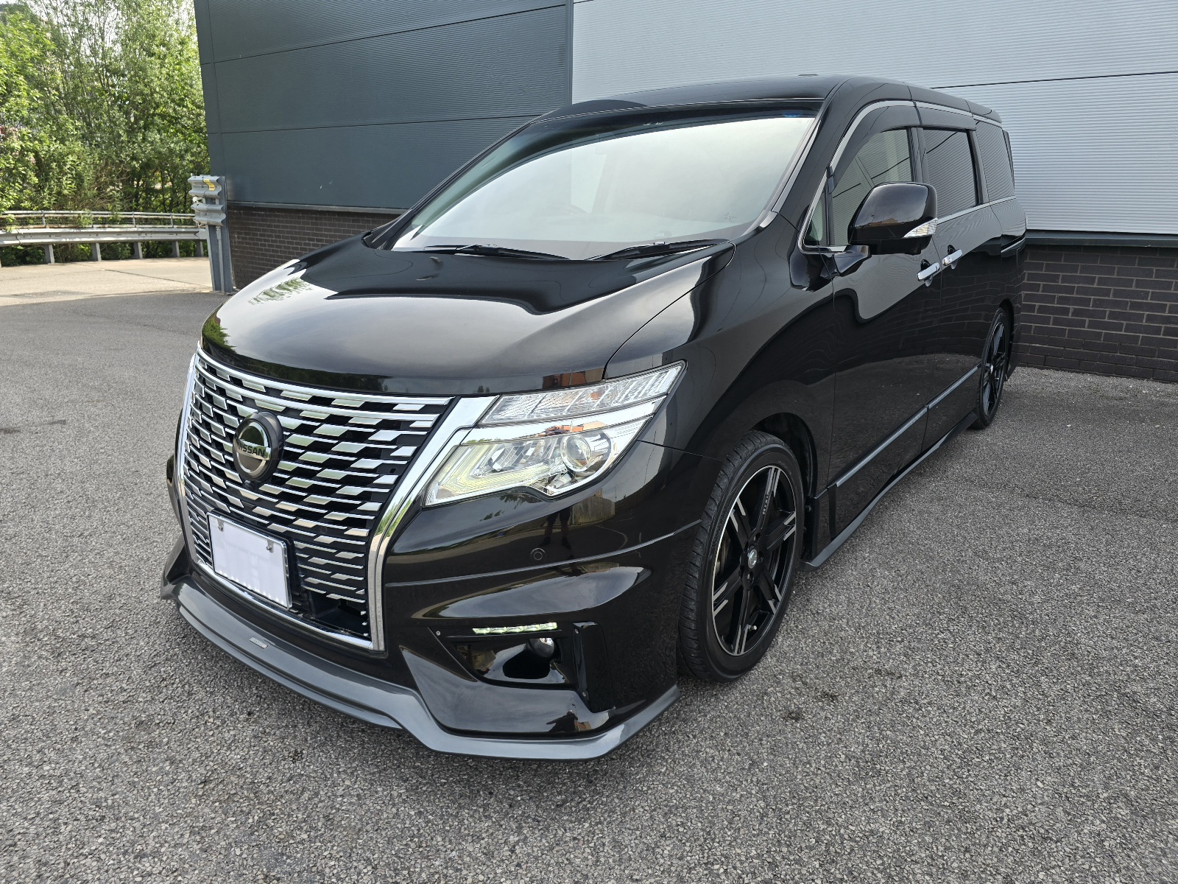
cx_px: 589
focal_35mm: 23
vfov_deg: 58.9
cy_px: 442
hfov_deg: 73.9
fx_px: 783
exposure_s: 1/182
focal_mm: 6.3
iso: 12
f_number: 1.7
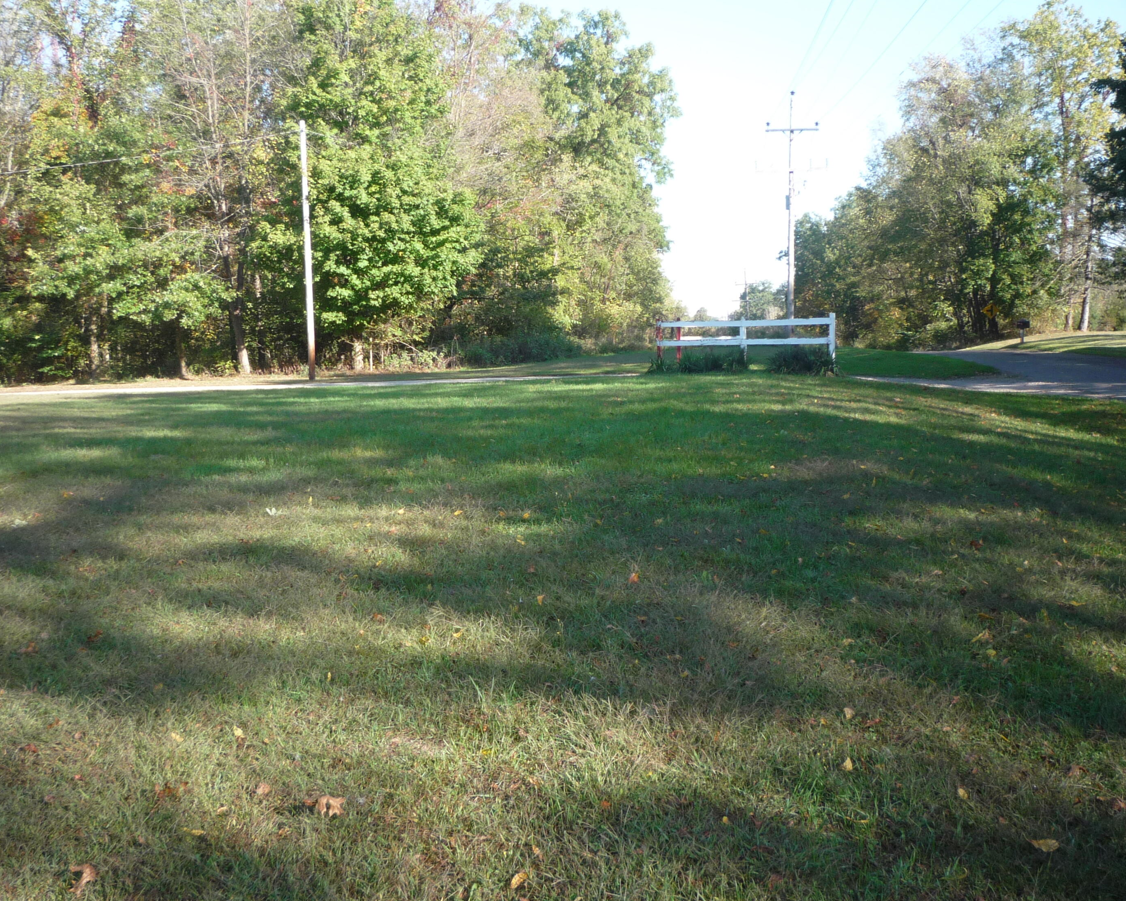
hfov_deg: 51.5
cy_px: 451
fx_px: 1166
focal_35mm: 35
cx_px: 525
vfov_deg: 42.2
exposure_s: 1/125
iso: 100
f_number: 4
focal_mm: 5.3
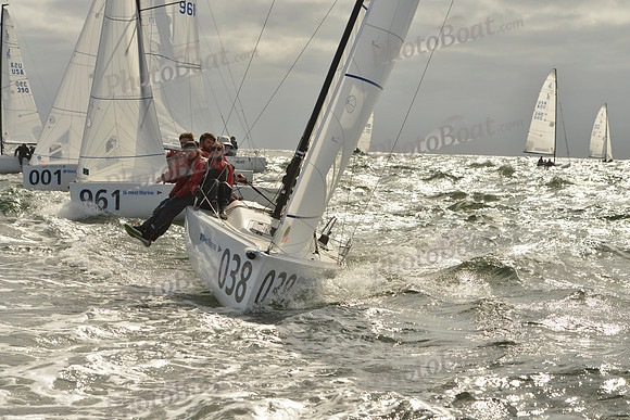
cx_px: 315
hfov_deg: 22.6
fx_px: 1575
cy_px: 210
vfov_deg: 15.2
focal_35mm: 90
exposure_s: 1/3200
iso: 400
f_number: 9
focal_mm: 90
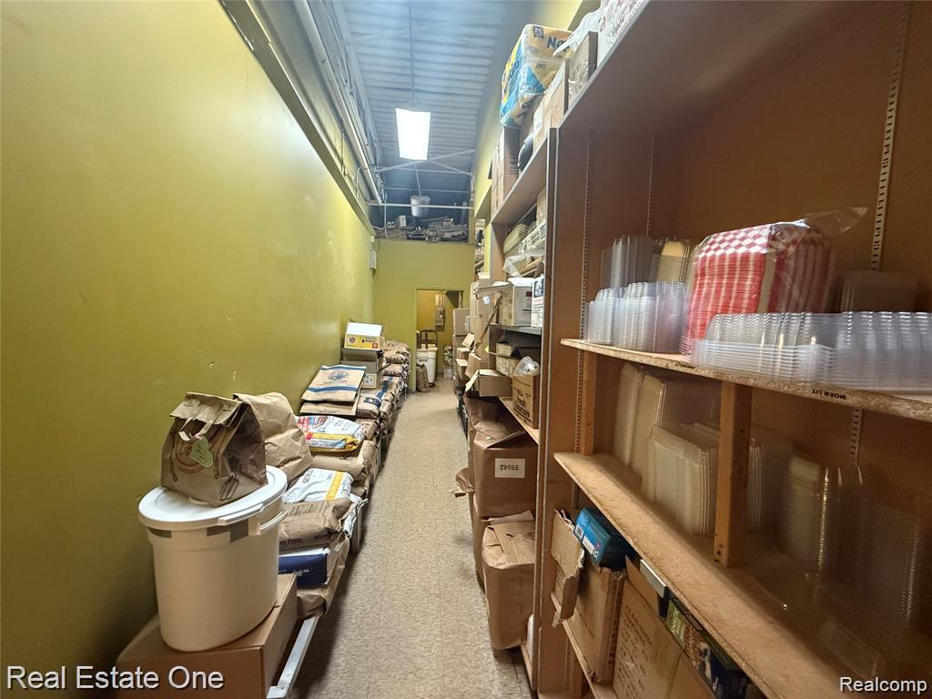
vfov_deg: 85.7
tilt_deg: -4.6
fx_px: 377
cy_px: 350
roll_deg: -1.5
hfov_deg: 102.1
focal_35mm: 14
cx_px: 466
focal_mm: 2.22
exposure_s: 1/60
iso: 800
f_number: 2.2
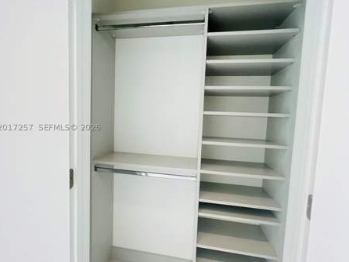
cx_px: 172
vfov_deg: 85.6
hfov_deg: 102.1
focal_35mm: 14
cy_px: 127
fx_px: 141
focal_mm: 1.57
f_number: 1.8
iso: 200
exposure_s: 1/120
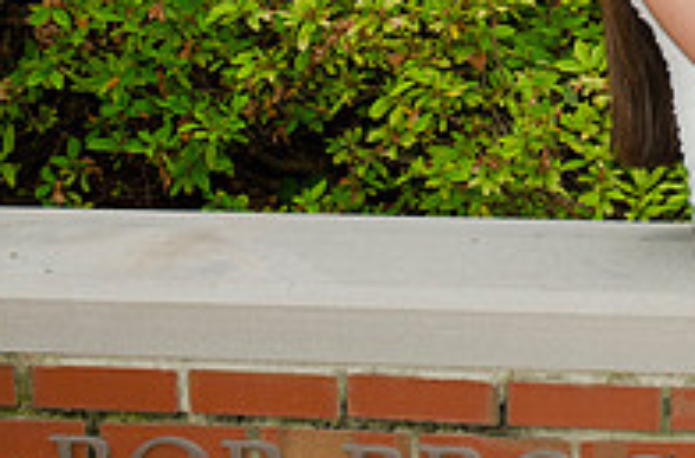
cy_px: -4
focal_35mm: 129
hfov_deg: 15.0
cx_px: 979
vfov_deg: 10.4
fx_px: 2480
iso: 100
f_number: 6.3
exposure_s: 1/250
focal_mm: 29
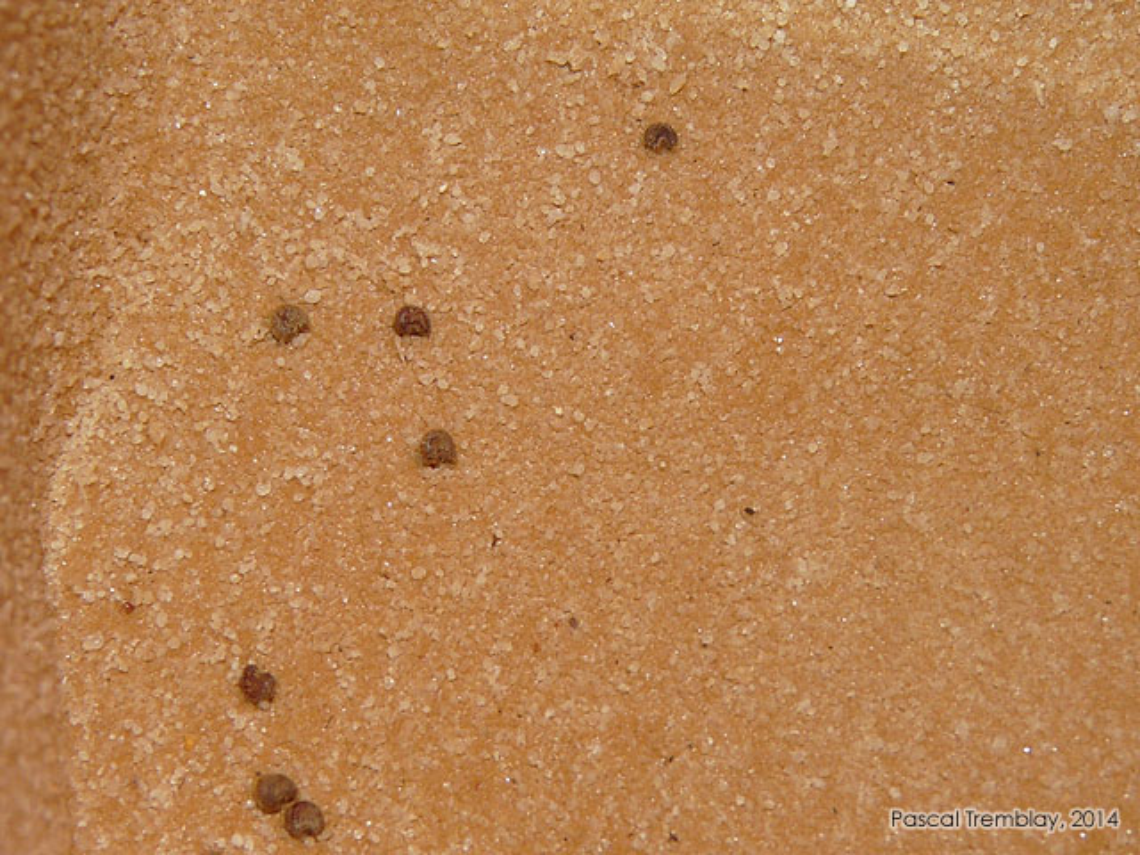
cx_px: 570
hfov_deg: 17.1
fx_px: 3787
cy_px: 428
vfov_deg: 12.9
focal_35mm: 115
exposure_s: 1/60
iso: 100
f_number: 4
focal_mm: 11.5
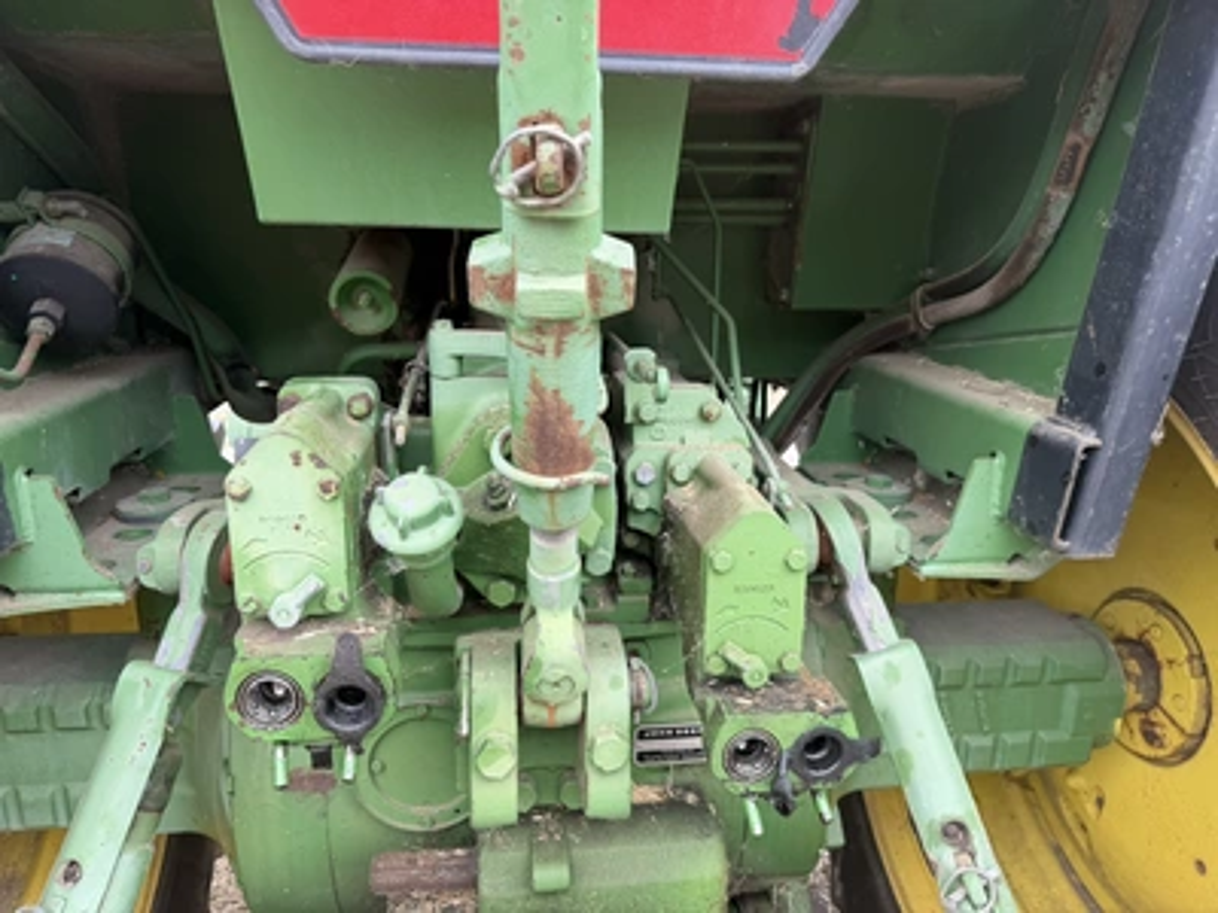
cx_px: 609
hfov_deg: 71.6
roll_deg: -5.7
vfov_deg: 56.8
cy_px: 456
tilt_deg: -17.6
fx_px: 844
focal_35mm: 24
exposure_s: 1/393
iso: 80
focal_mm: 6.76
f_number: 1.78
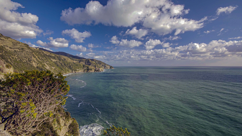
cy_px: 71
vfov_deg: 67.1
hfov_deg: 99.4
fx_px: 103
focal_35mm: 16
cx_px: 121
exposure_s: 1/25
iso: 100
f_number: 11
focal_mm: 10
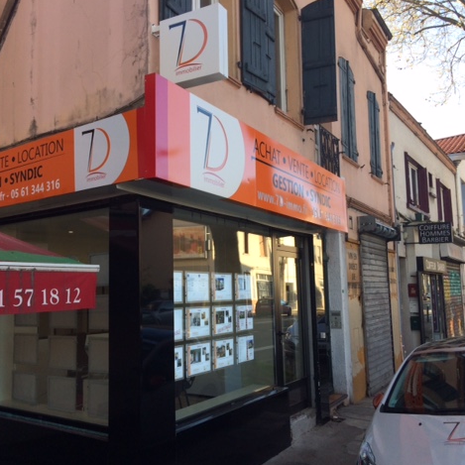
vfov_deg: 47.2
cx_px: 214
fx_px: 532
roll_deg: +2.4
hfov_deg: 47.2
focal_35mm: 35
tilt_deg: +6.6
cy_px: 233
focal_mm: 4.15
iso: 32
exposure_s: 1/351
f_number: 2.2
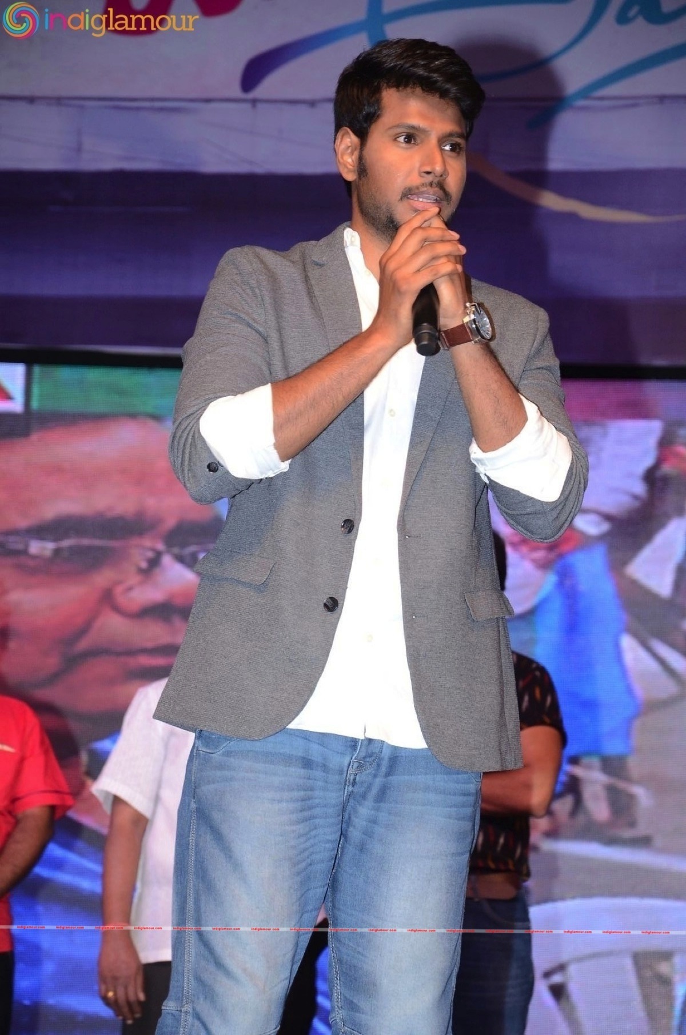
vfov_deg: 13.1
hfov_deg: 8.7
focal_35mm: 158
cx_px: 343
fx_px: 4521
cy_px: 518
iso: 1000
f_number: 5.6
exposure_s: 1/125
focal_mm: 105
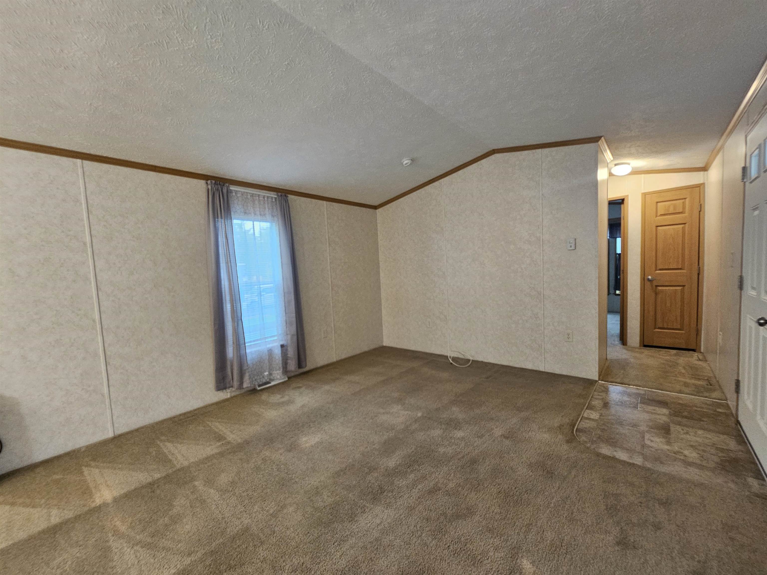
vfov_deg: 89.9
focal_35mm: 13
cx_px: 384
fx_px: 288
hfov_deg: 106.2
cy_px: 288
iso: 400
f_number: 2.2
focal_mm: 2.2
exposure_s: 1/40
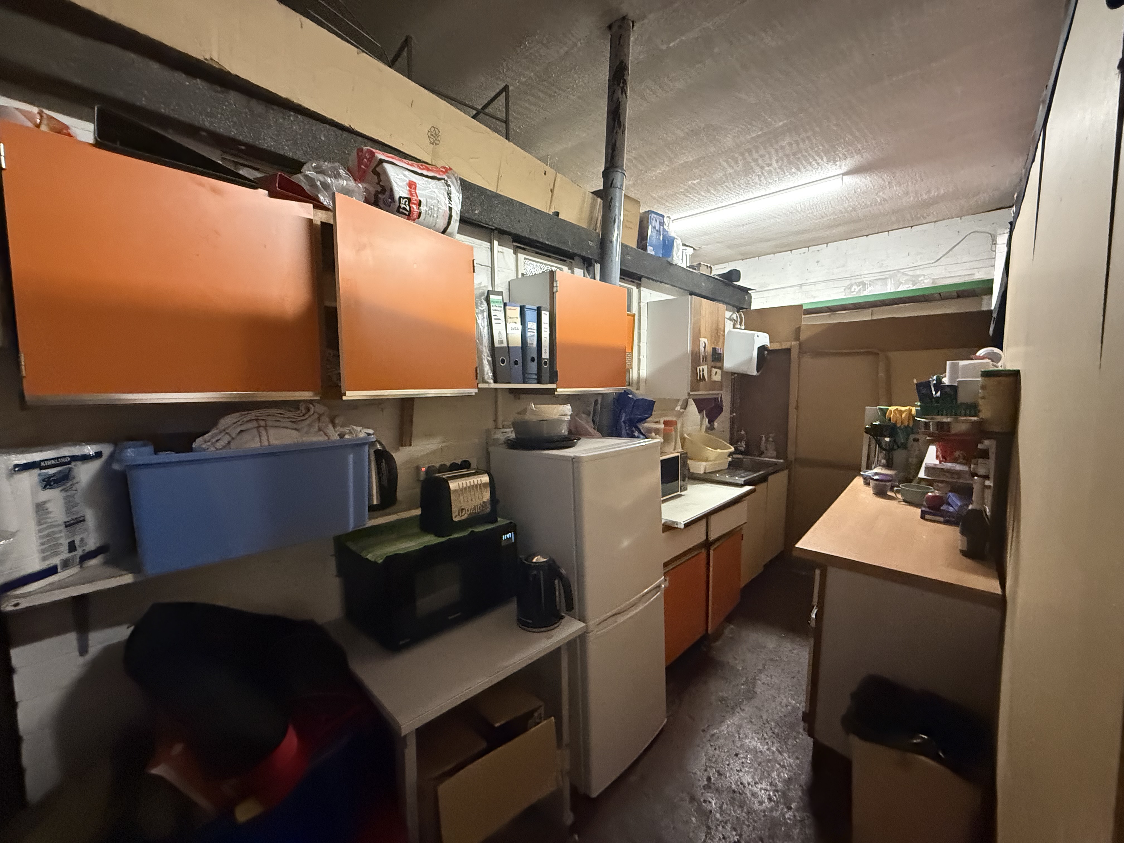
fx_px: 455
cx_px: 562
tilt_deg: -5.0
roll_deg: -1.0
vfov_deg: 85.7
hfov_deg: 102.1
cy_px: 422
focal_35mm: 14
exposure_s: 1/50
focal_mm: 2.22
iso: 1000
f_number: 2.2
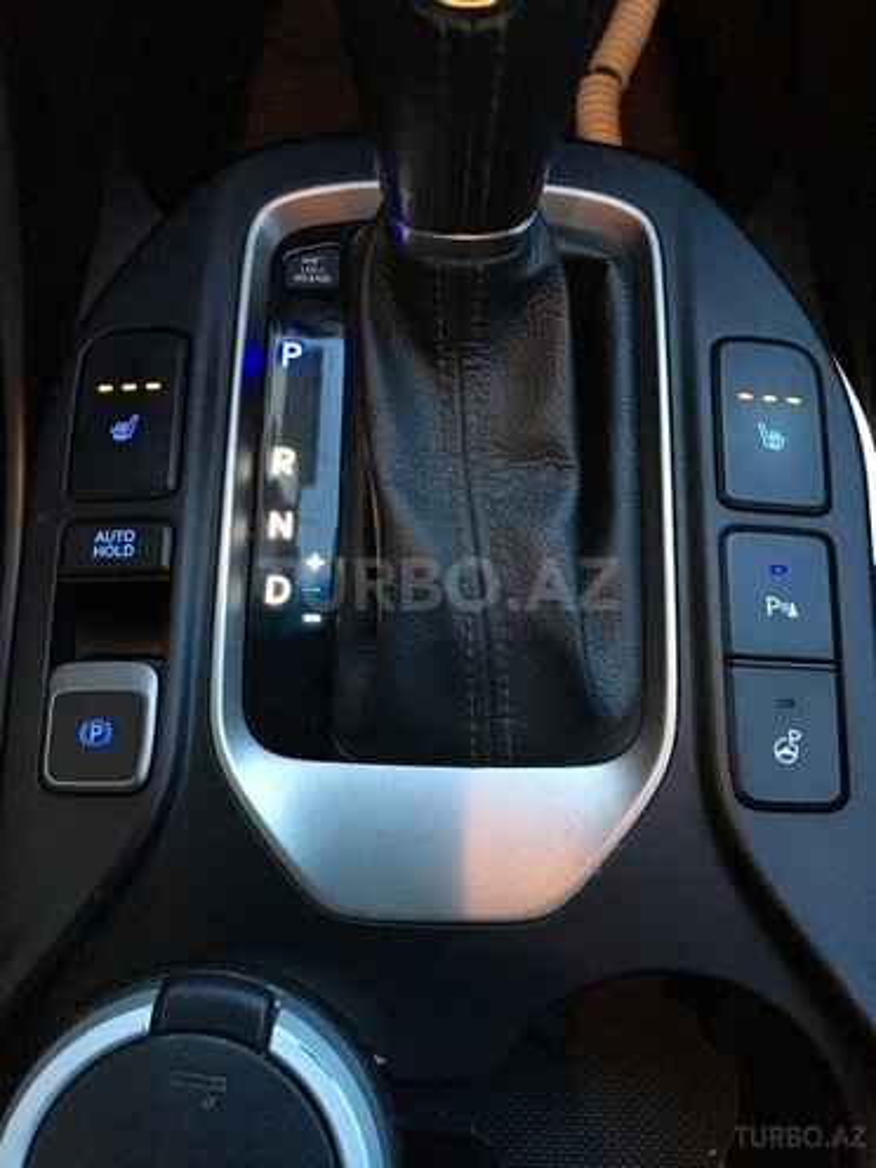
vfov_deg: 61.7
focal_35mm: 29
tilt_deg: -78.8
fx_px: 979
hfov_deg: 48.2
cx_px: 438
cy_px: 584
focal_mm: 4.15
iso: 320
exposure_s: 1/17
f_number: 2.2
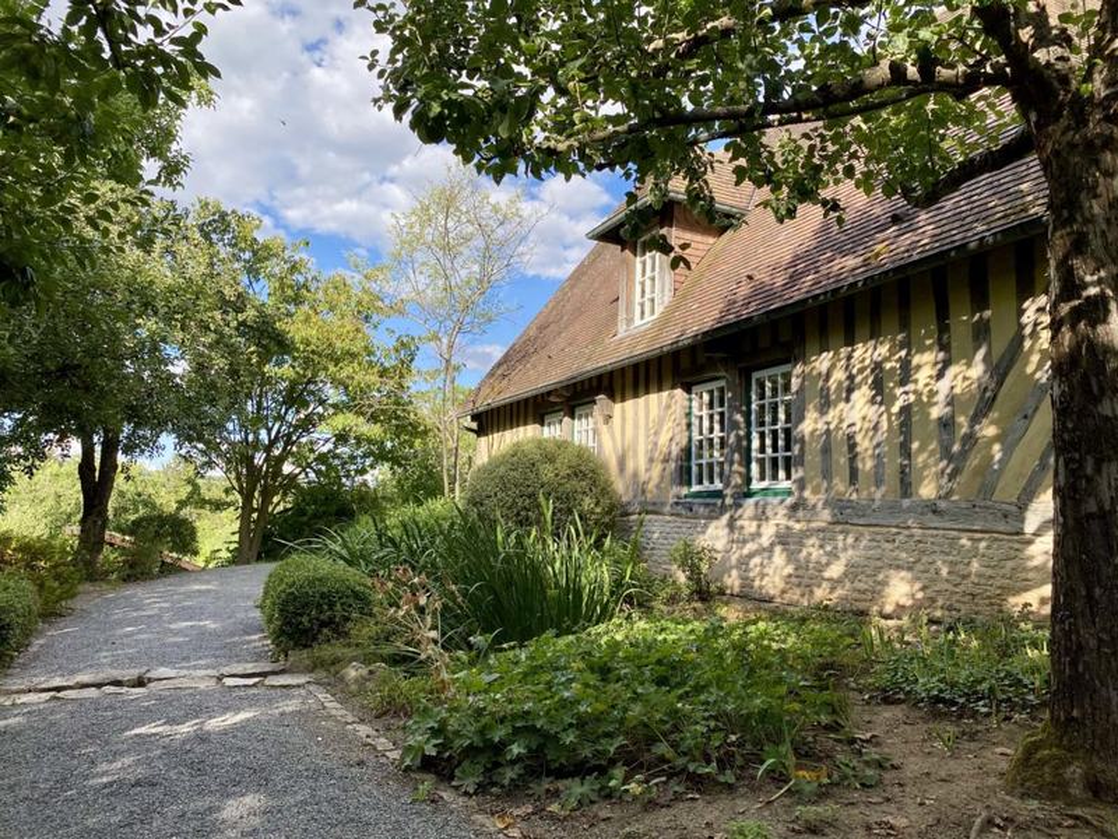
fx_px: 840
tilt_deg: +8.0
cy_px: 420
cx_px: 559
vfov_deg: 53.1
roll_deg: -2.2
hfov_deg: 67.3
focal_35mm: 26
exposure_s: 1/981
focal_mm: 4.25
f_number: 1.8
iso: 32
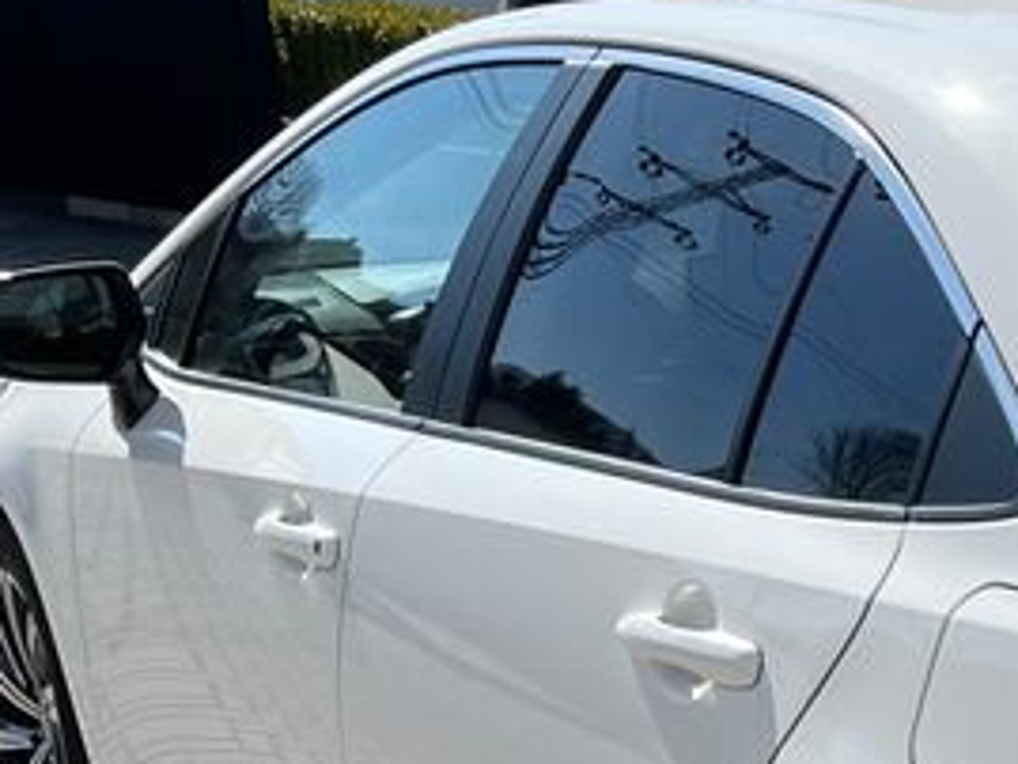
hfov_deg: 18.1
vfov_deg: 14.5
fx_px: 2913
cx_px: 1419
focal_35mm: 99
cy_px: 912
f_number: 1.6
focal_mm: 5.1
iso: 50
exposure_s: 1/3521
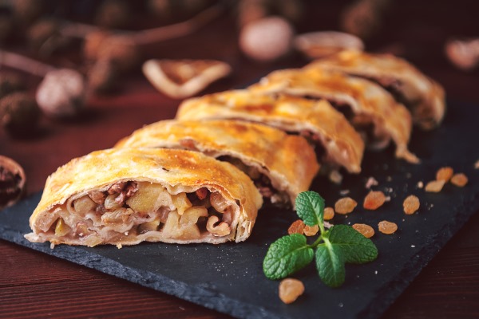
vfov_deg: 19.5
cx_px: 240
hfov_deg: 28.8
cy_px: 160
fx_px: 931
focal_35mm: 70
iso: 500
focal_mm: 70
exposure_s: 1/250
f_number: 3.5
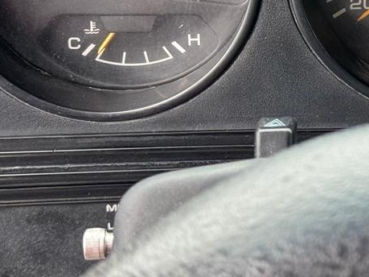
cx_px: 453
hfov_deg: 14.2
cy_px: -70
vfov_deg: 10.8
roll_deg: +0.0
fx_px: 1428
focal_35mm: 134
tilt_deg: -29.1
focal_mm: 6.76
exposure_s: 1/105
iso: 100
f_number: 1.78
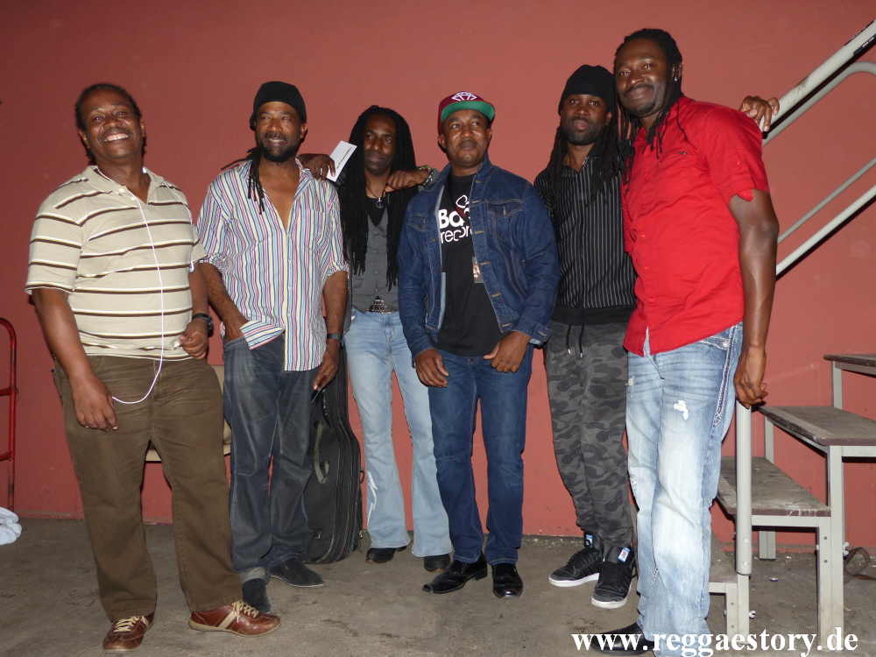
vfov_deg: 48.2
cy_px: 328
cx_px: 438
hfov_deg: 61.7
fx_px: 734
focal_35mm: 29
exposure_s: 1/60
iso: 125
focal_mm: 5.2
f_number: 2.8
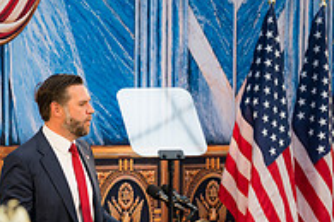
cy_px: 282
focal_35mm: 346
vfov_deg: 4.0
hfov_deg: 6.0
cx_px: 115
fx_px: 3210
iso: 250
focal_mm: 150
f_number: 2.8
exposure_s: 1/200
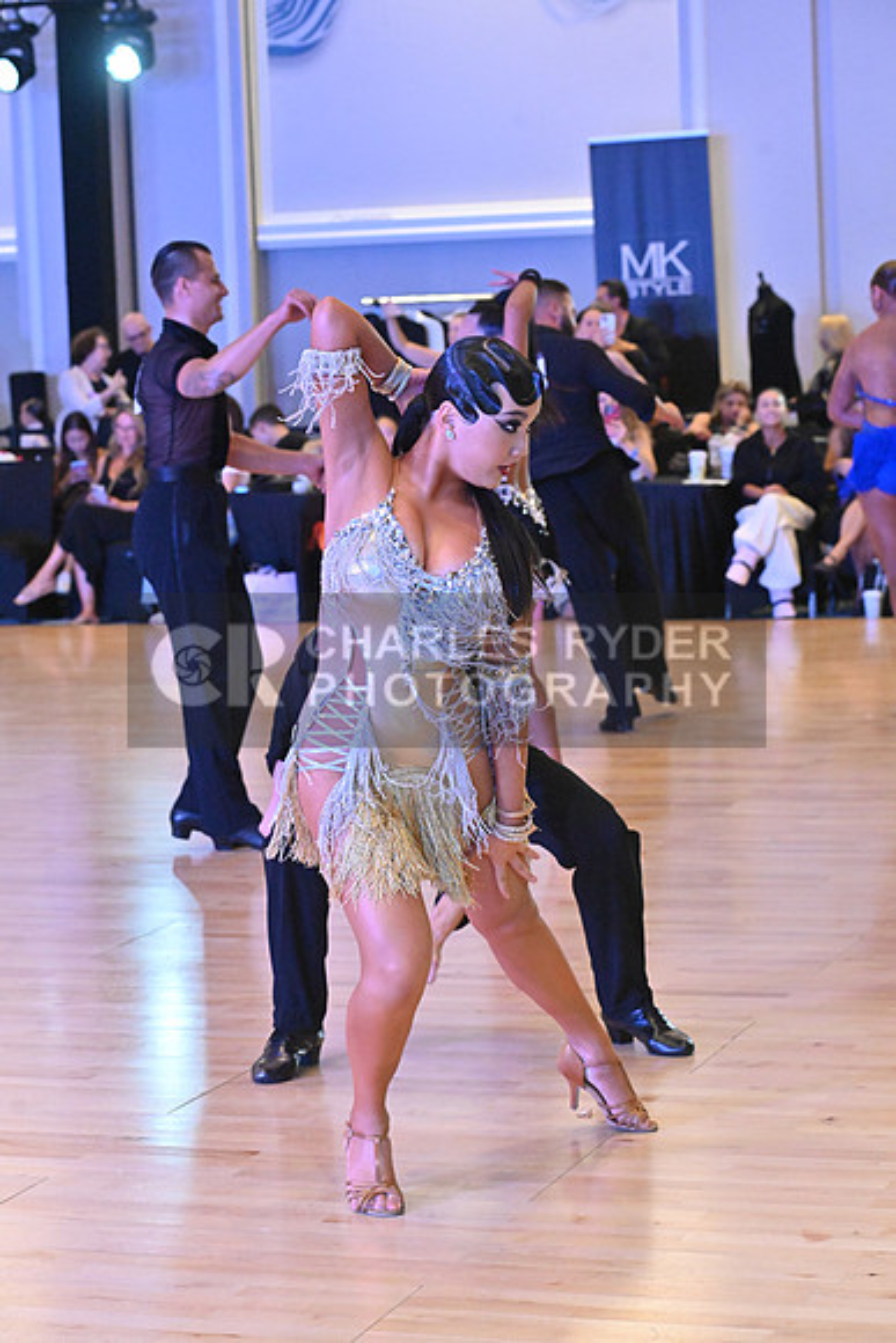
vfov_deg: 22.6
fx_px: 3358
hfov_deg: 15.2
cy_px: 672
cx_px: 448
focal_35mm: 90
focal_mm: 90
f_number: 6.3
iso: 10000
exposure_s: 1/400
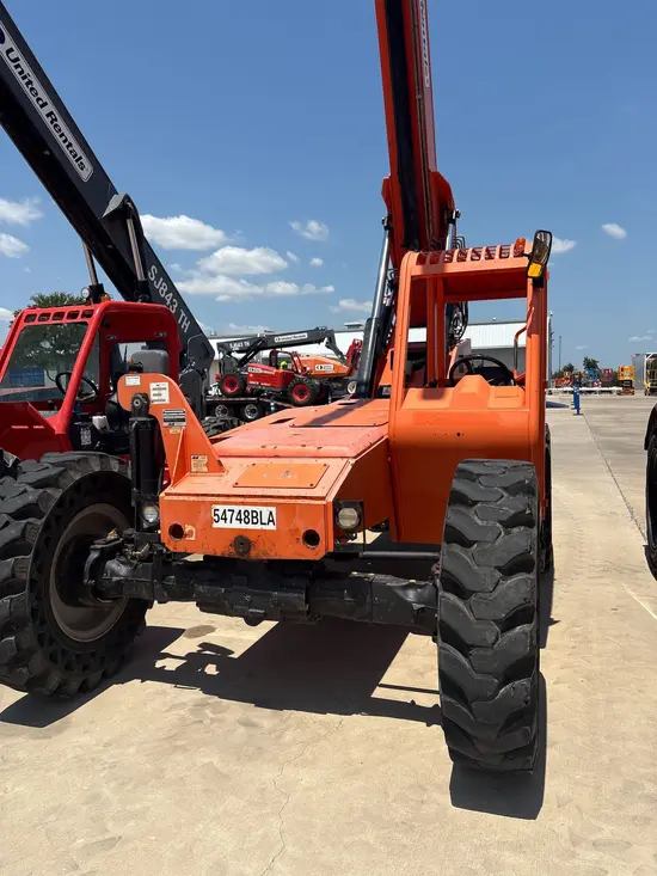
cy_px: 438
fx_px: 658
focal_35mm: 26
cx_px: 328
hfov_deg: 53.1
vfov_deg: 67.3
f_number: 1.6
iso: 50
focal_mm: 5.96
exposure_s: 1/5814
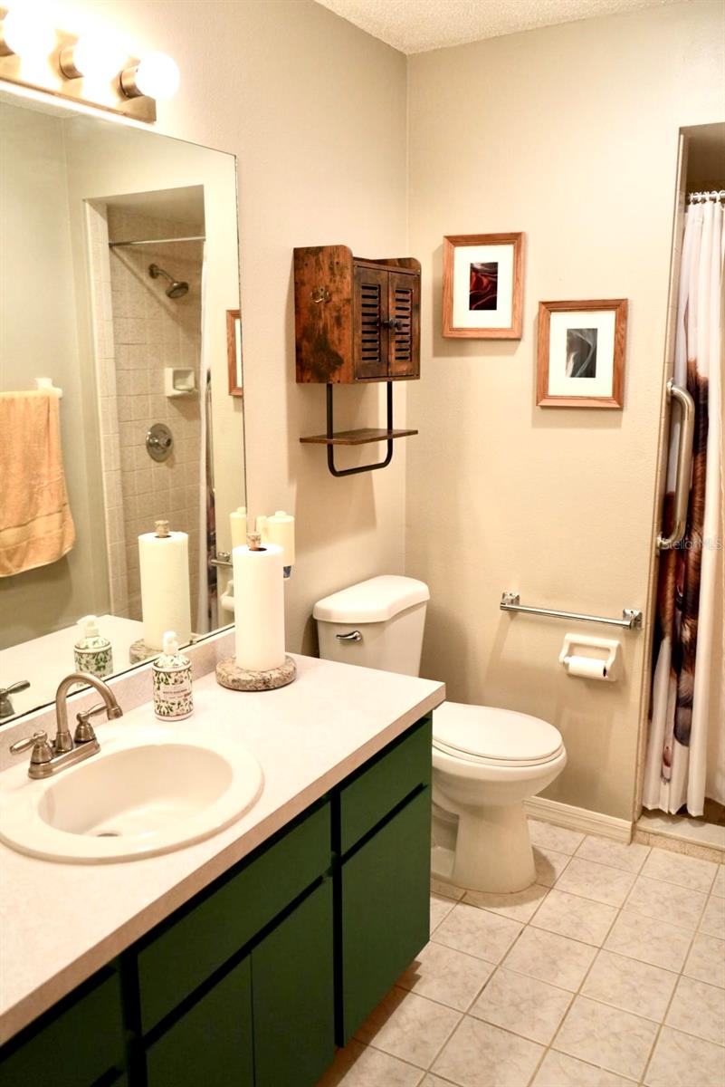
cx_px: 362
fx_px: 875
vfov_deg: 63.6
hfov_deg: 45.0
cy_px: 544
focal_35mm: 29
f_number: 3.5
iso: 2000
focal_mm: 29
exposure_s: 1/160
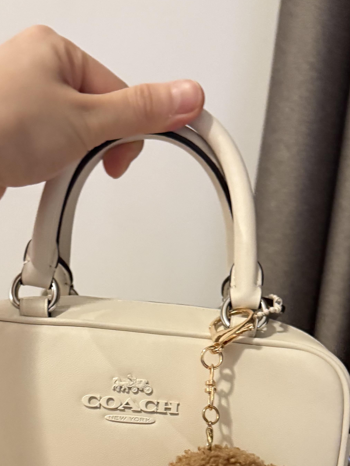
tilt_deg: -11.6
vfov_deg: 35.2
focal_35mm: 51
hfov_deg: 28.6
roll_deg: -4.4
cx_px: 171
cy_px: 424
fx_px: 688
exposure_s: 1/50
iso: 800
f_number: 1.78
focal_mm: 6.76
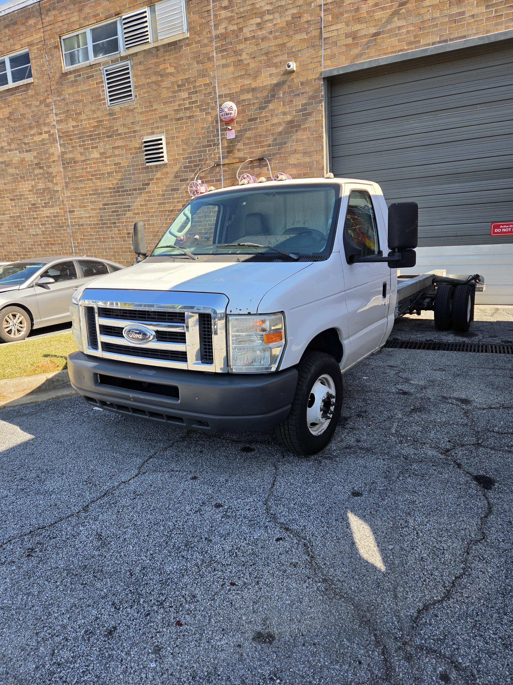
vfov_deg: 73.9
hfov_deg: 58.9
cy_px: 342
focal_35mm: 23
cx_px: 256
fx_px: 454
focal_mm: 5.4
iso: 80
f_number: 1.8
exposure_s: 1/2000
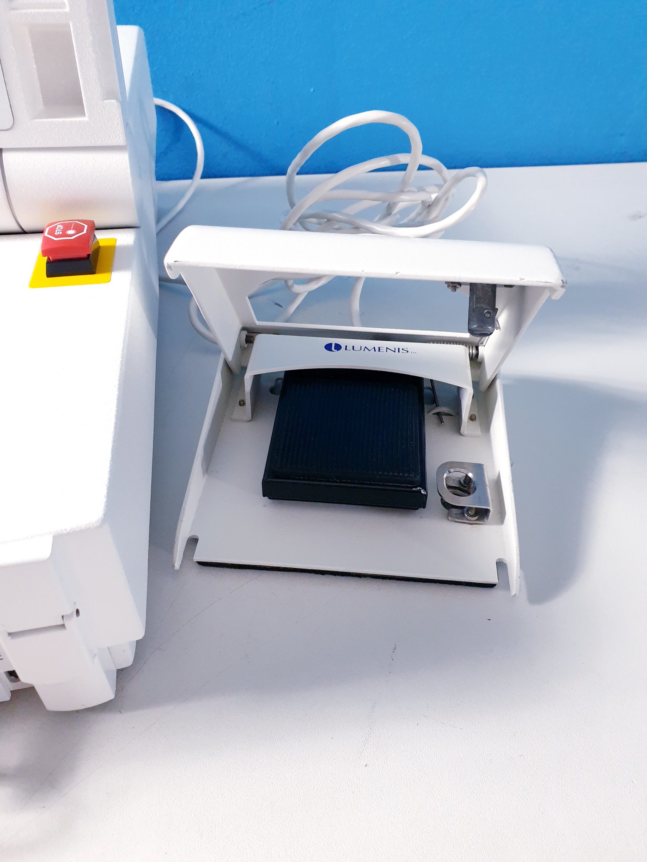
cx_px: 324
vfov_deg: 67.3
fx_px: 648
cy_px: 431
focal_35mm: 26
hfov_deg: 53.1
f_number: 2.4
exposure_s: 1/50
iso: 250
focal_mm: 4.3
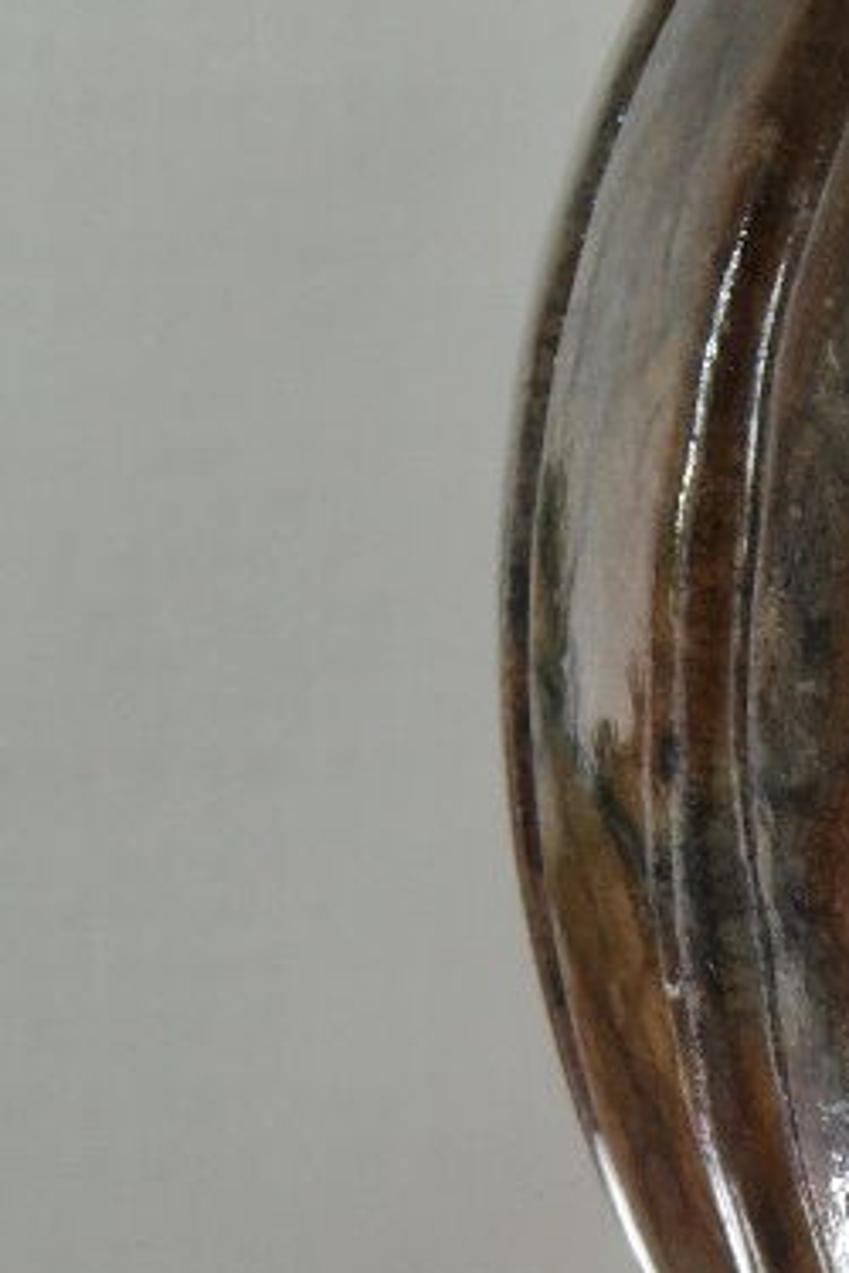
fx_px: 12557
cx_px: 1902
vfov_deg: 5.6
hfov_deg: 3.8
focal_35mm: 355
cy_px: 2784
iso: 400
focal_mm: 50
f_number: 5.6
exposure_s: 1/15
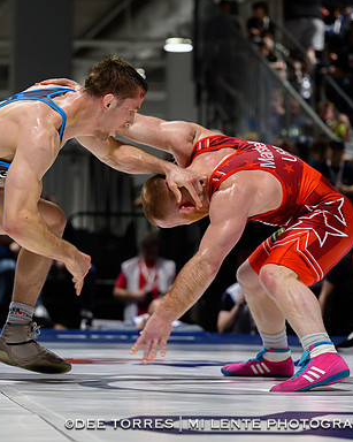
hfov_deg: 9.6
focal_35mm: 161
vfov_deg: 12.0
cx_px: 140
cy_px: 227
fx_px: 2103
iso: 5600
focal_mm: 89
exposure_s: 1/640
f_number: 2.8
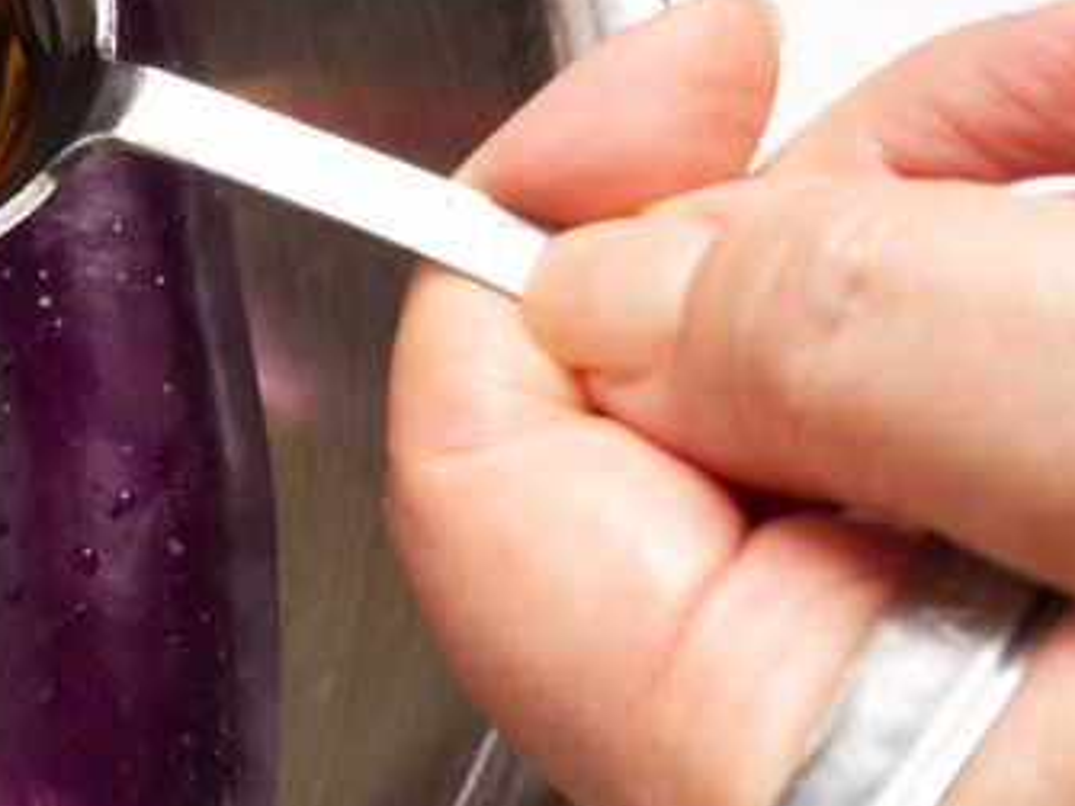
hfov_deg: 14.8
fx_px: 3849
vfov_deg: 11.9
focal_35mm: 124
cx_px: -529
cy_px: 85
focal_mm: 36
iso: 1600
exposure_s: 1/1250
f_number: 8
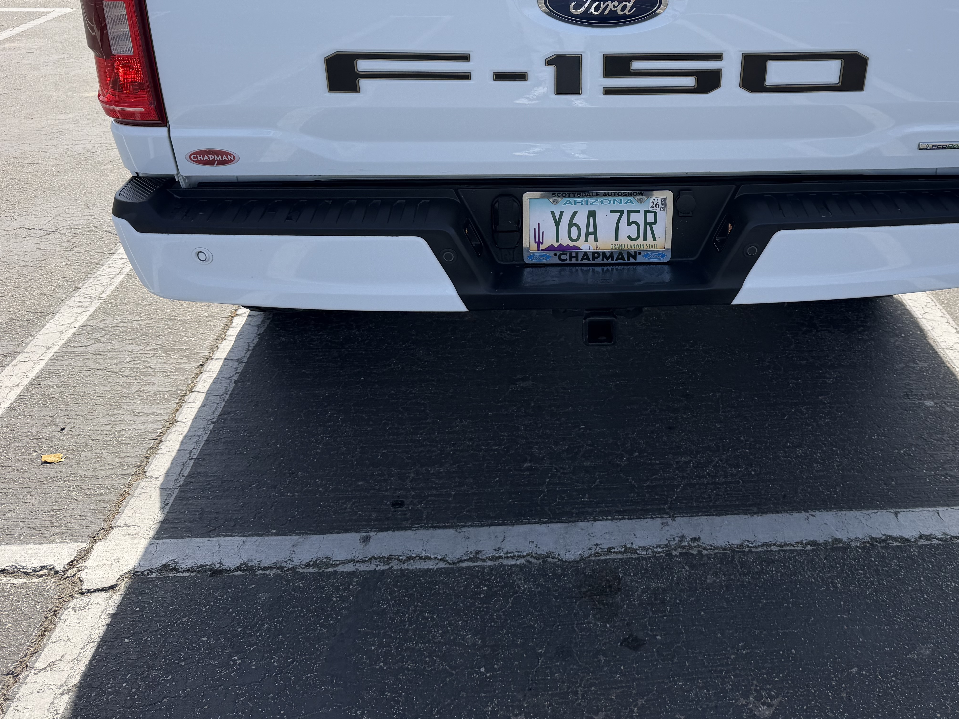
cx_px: 608
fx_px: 942
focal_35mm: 34
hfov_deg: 53.3
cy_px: 211
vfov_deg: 41.0
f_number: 1.78
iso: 80
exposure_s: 1/2299
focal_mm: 6.76
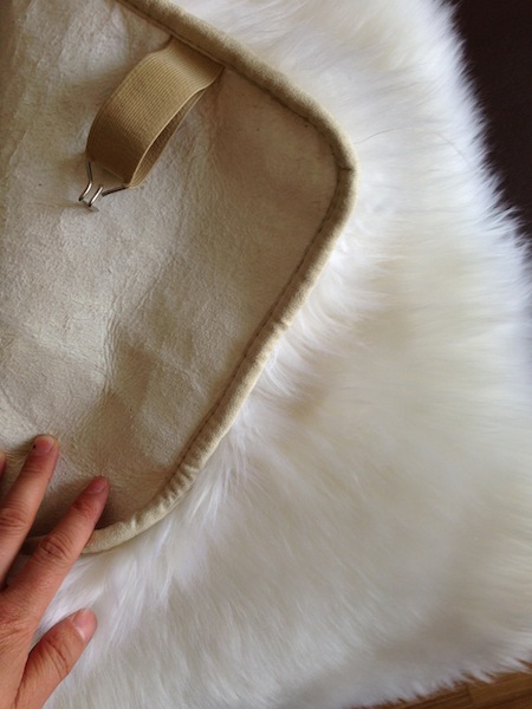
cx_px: 266
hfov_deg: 42.9
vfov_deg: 55.4
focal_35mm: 33
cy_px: 354
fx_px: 676
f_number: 2.4
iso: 50
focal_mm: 4.12
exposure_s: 1/40
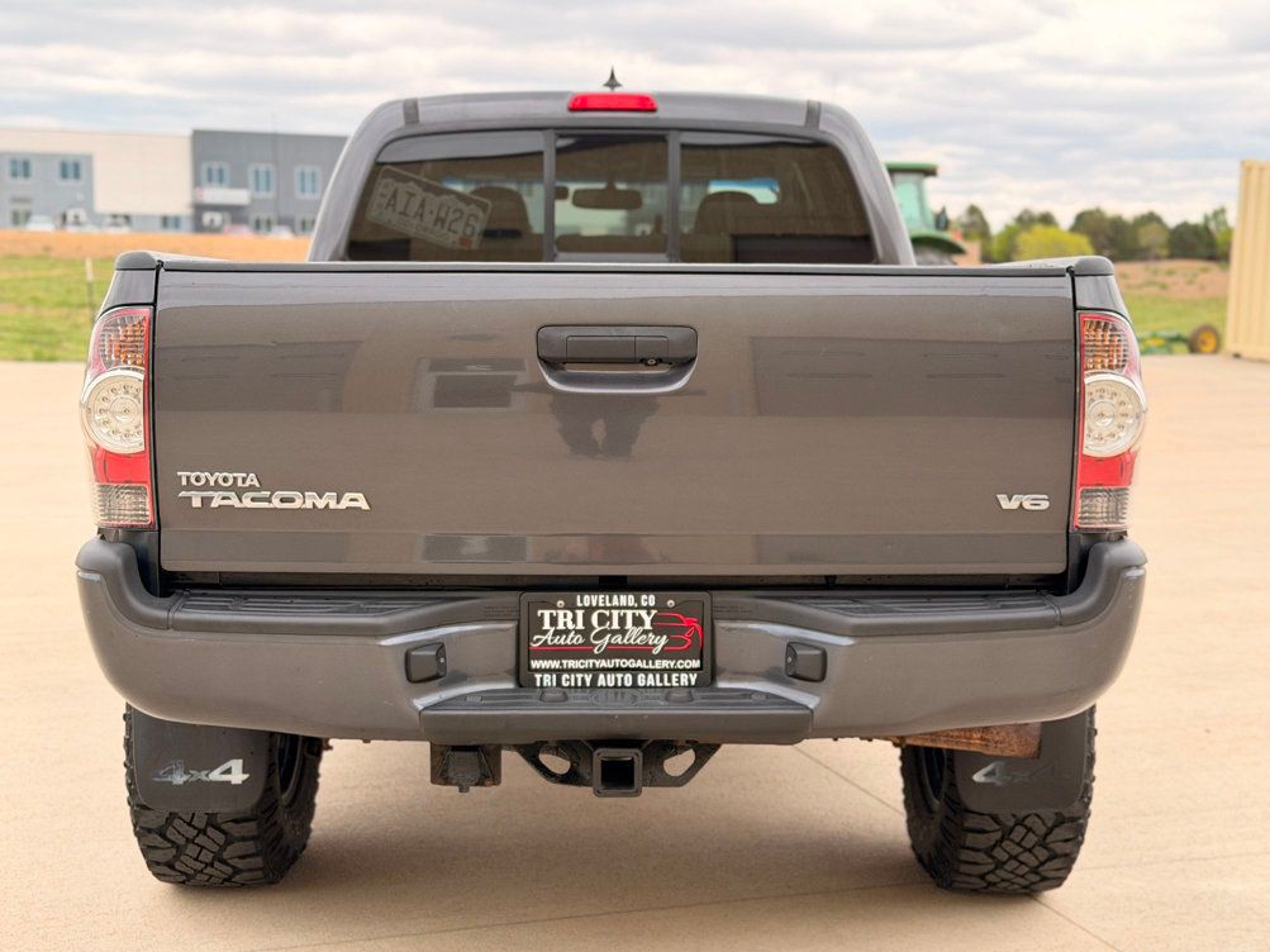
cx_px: 628
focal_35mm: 49
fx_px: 1798
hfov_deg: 38.9
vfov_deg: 29.7
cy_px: 484
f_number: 1.78
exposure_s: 1/712
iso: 100
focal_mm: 6.76
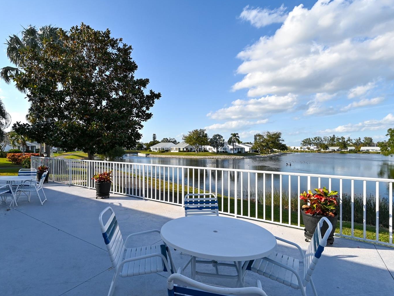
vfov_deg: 74.7
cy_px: 142
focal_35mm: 17
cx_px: 165
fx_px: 194
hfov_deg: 90.3
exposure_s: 1/200
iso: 250
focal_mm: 10
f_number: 14
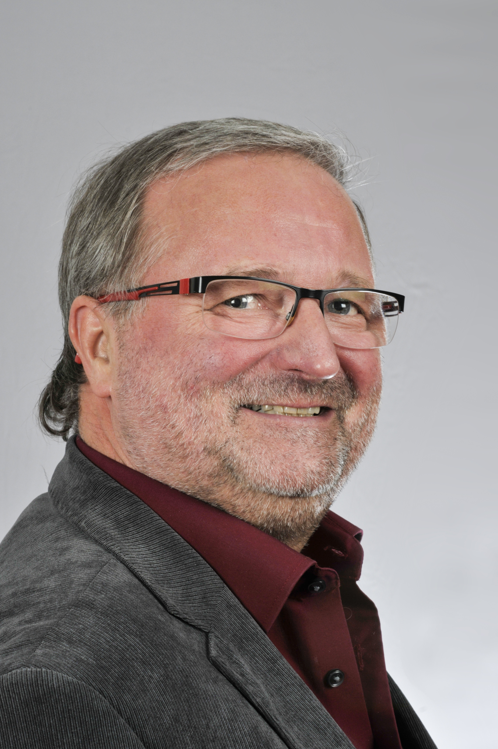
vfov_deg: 16.1
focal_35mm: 128
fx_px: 2652
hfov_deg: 10.7
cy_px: 374
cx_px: 249
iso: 200
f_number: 14
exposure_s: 1/200
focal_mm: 85
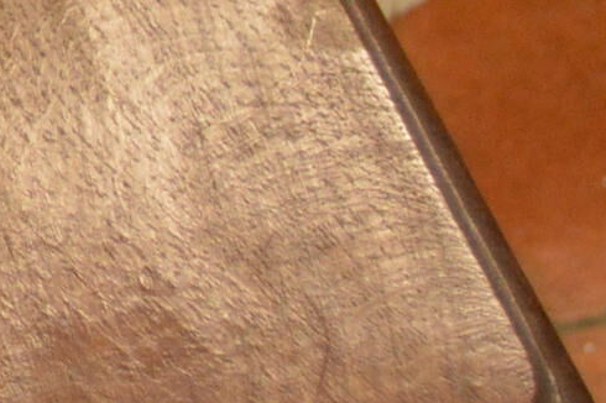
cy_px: -475
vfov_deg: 5.2
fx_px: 4340
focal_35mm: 258
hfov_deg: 7.2
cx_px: -1145
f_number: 4.5
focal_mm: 28
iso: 1400
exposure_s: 1/60
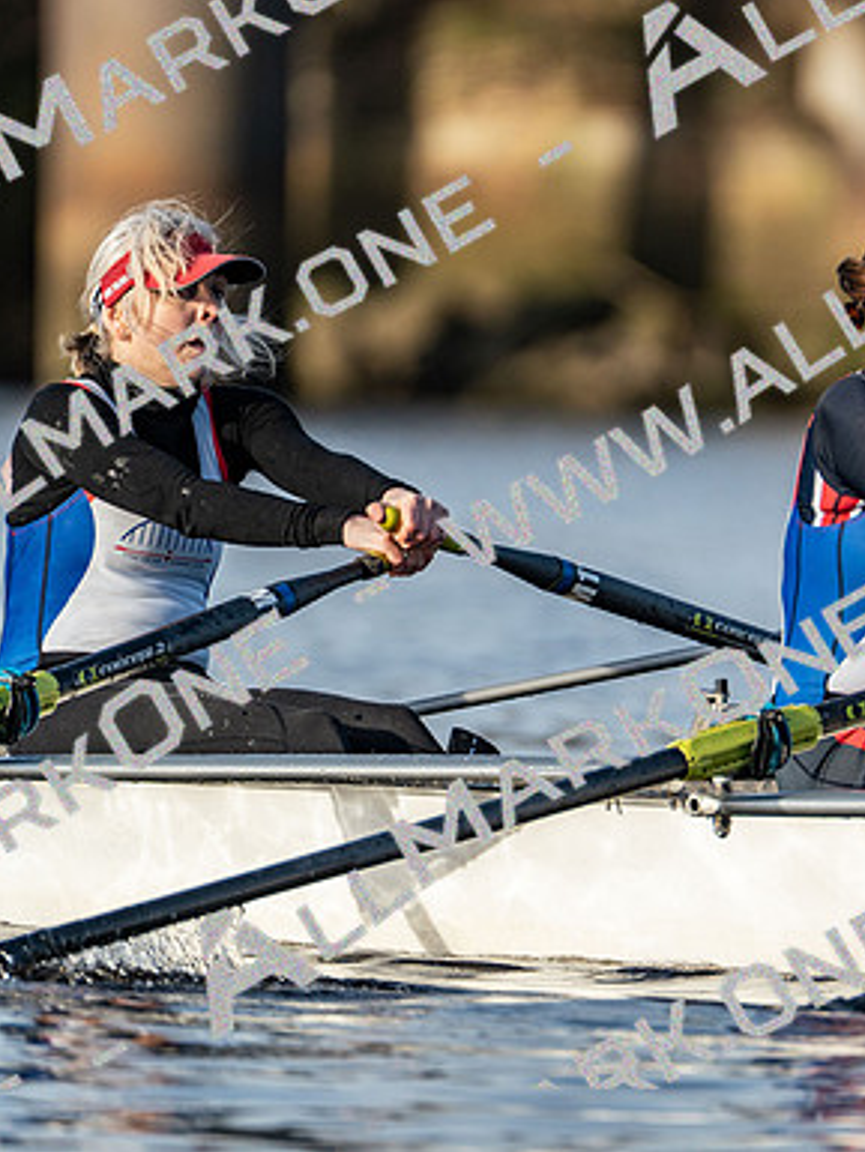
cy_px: 576
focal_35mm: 870
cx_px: 808
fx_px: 28971
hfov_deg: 1.7
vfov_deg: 2.3
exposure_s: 1/2000
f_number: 6.3
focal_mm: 600
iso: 800
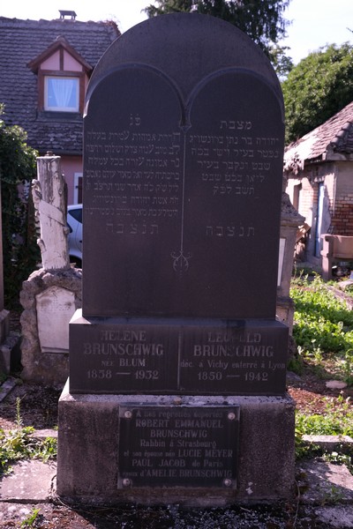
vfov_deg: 53.1
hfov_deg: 36.9
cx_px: 176
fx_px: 529
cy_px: 264
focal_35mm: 36
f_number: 5.6
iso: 160
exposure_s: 1/160
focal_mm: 24.3
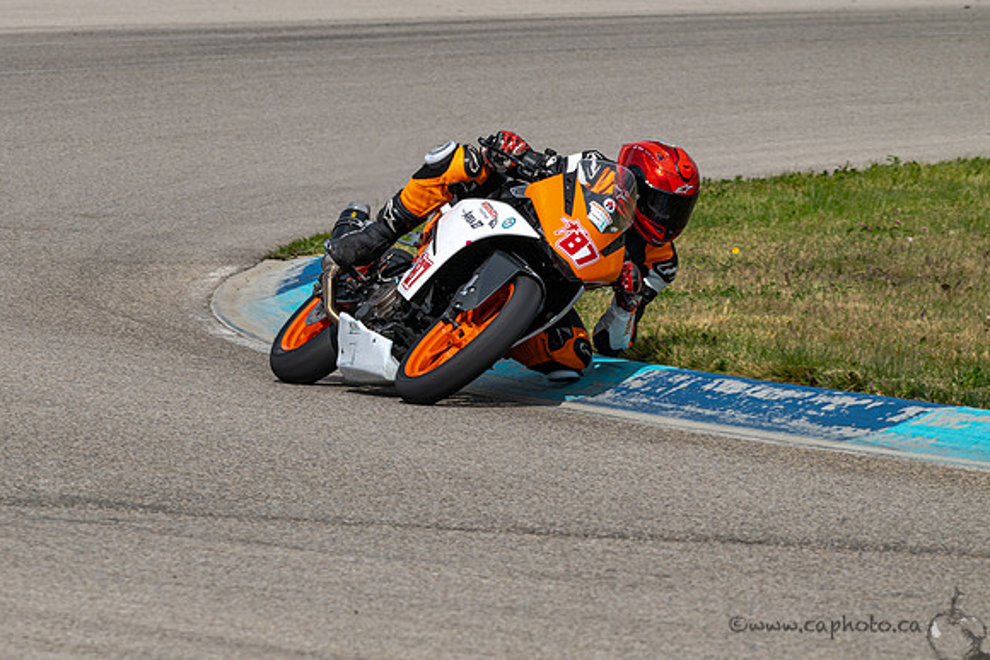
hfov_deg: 5.4
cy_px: 252
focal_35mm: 382
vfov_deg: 3.6
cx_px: 289
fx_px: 10519
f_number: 11
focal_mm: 270
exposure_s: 1/800
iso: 200
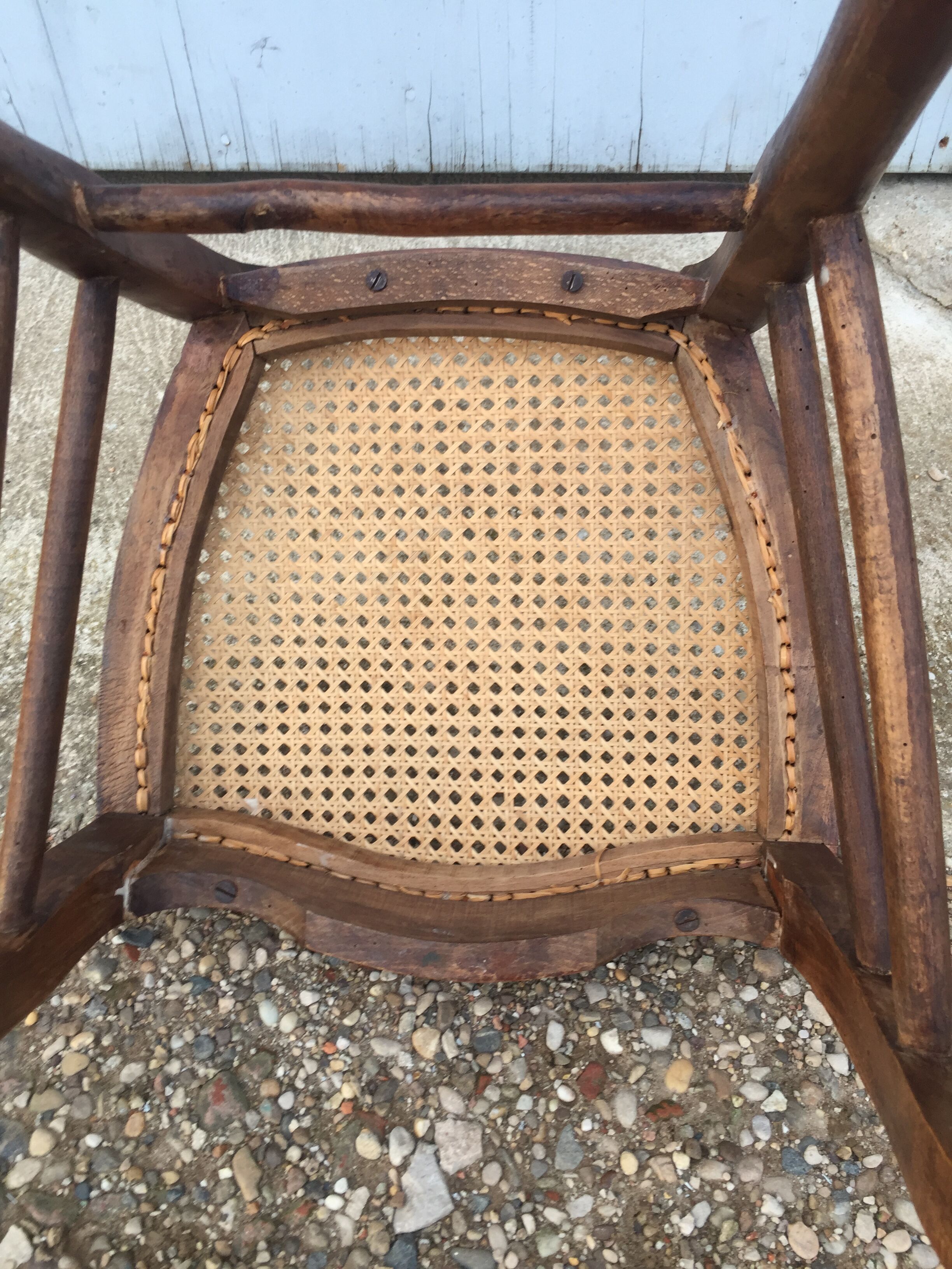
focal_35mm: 29
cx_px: 476
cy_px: 634
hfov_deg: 48.2
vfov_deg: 61.7
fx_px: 1063
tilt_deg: -48.0
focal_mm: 4.15
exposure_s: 1/50
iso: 40
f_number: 2.2
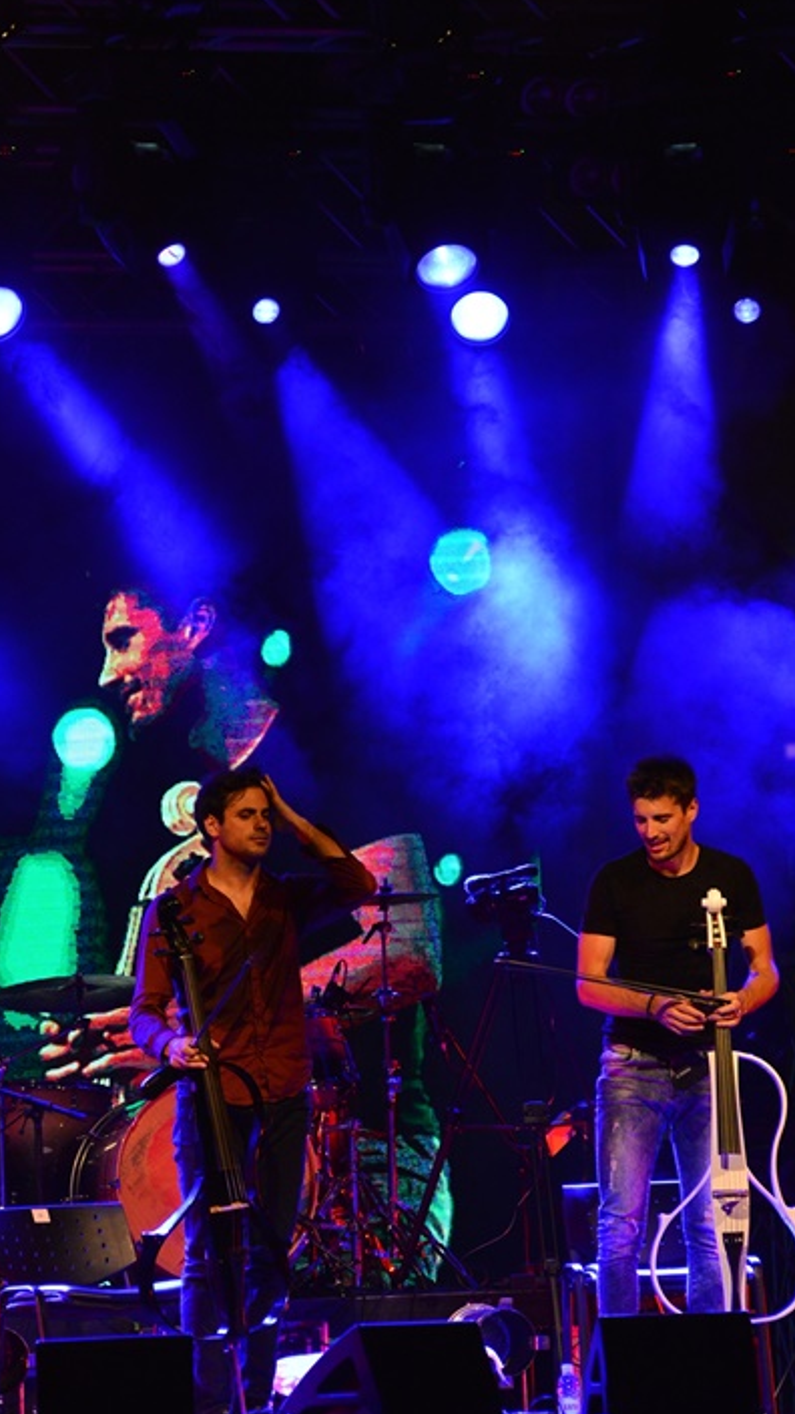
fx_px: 9294
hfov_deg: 4.9
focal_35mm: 248
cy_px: 844
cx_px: 407
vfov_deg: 8.7
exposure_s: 1/250
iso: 3200
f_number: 5.6
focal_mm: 185
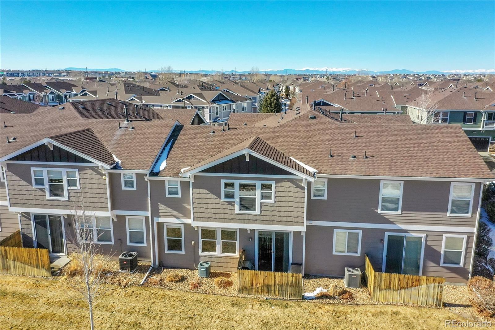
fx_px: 385
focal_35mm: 28
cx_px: 248
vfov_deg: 46.4
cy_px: 165
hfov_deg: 65.5
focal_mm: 10.26
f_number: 8
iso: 800
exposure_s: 1/2000
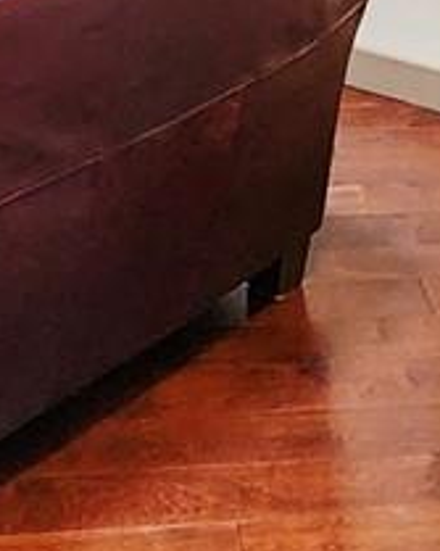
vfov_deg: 15.3
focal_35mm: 97
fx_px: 1580
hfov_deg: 15.9
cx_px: 228
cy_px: -594
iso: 160
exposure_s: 1/60.2
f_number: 2.2
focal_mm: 2.2
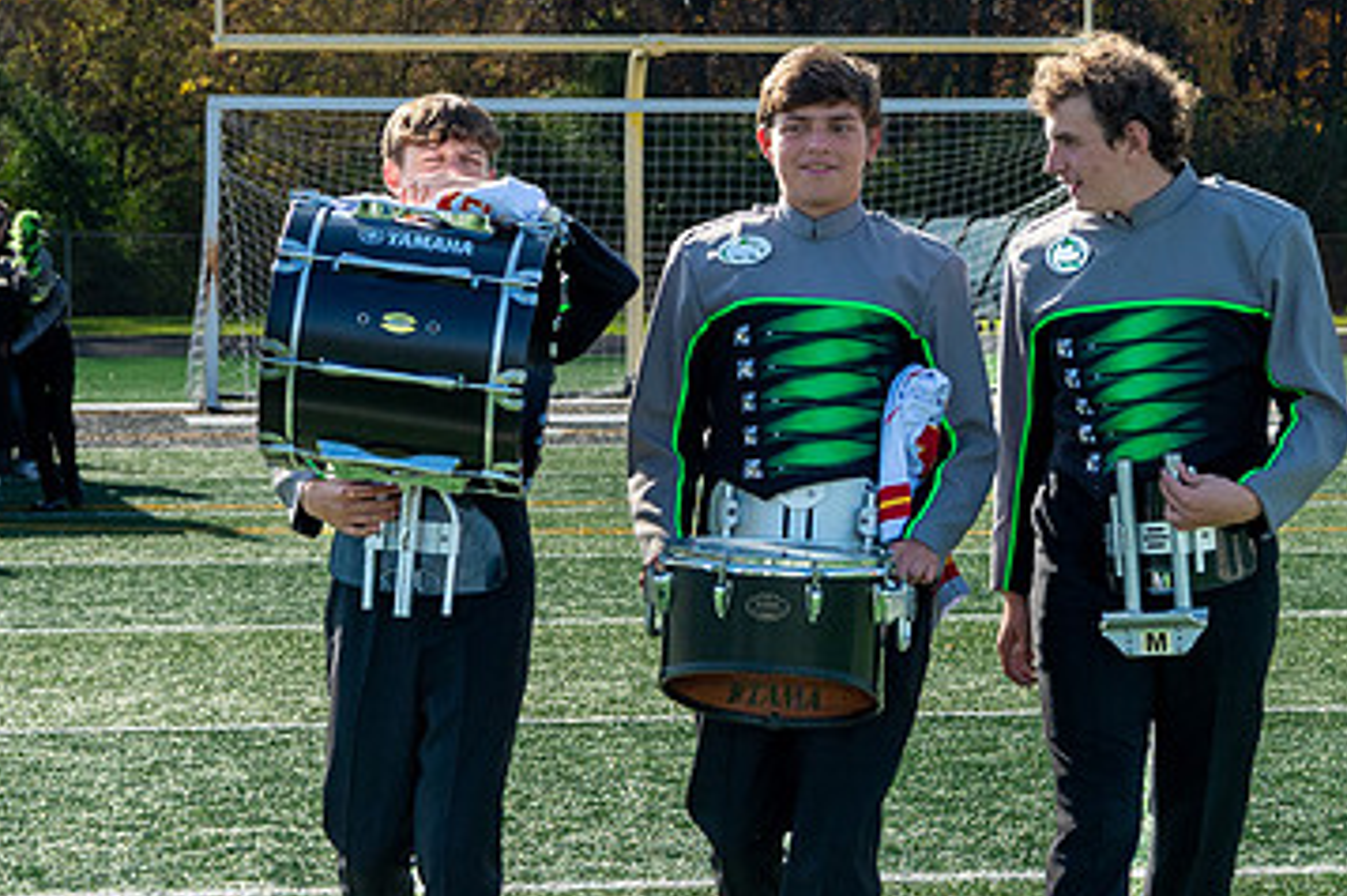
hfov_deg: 12.5
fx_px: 6093
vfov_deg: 8.4
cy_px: 462
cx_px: 1153
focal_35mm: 163
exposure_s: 1/640
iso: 400
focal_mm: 70
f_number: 9
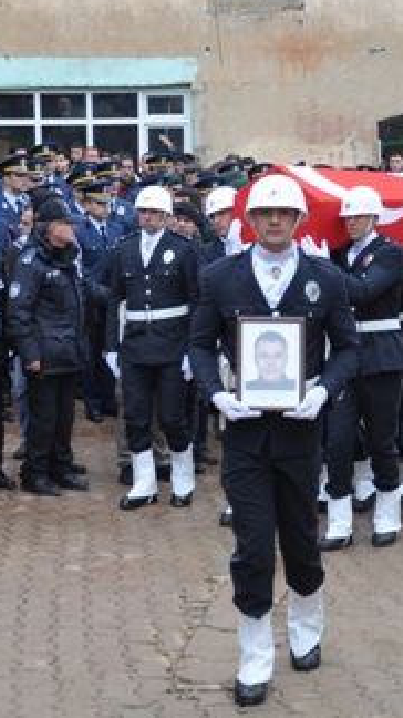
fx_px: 1769
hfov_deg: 13.0
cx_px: 197
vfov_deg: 22.9
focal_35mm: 93
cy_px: 318
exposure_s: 1/640
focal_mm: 30
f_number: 4.2
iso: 640
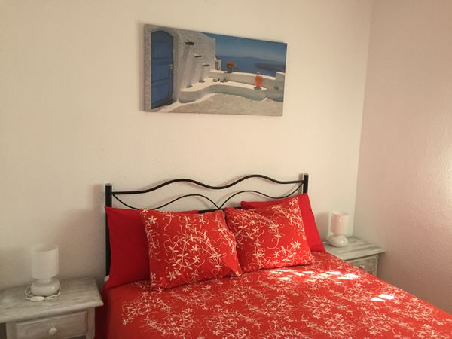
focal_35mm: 29
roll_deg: -2.1
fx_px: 379
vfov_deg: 48.2
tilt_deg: -8.7
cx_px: 226
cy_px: 170
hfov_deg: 61.7
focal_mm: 4.15
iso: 160
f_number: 2.2
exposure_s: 1/33
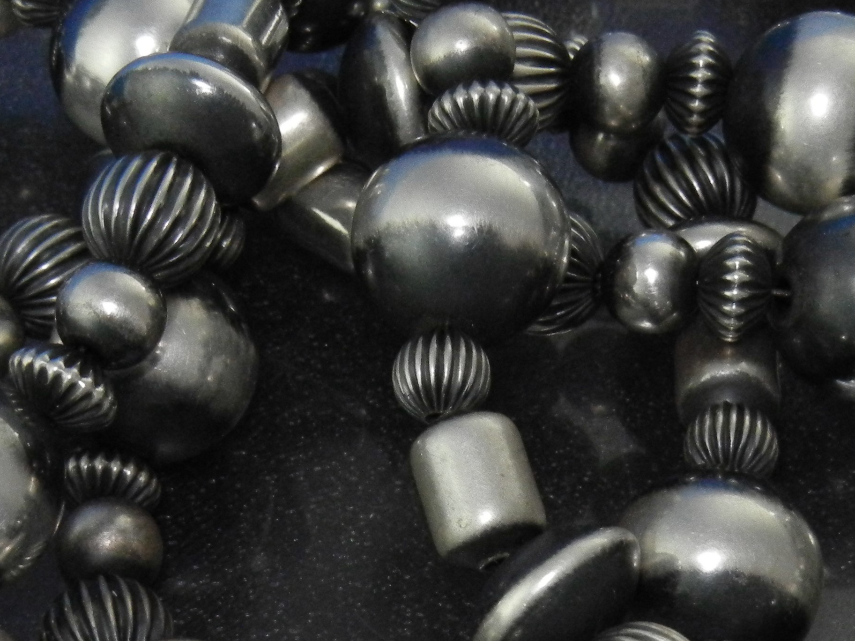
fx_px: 2815
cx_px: 446
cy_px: 508
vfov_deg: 12.9
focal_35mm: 114
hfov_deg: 17.3
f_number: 7.8
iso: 800
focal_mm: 9.3
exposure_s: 1/30
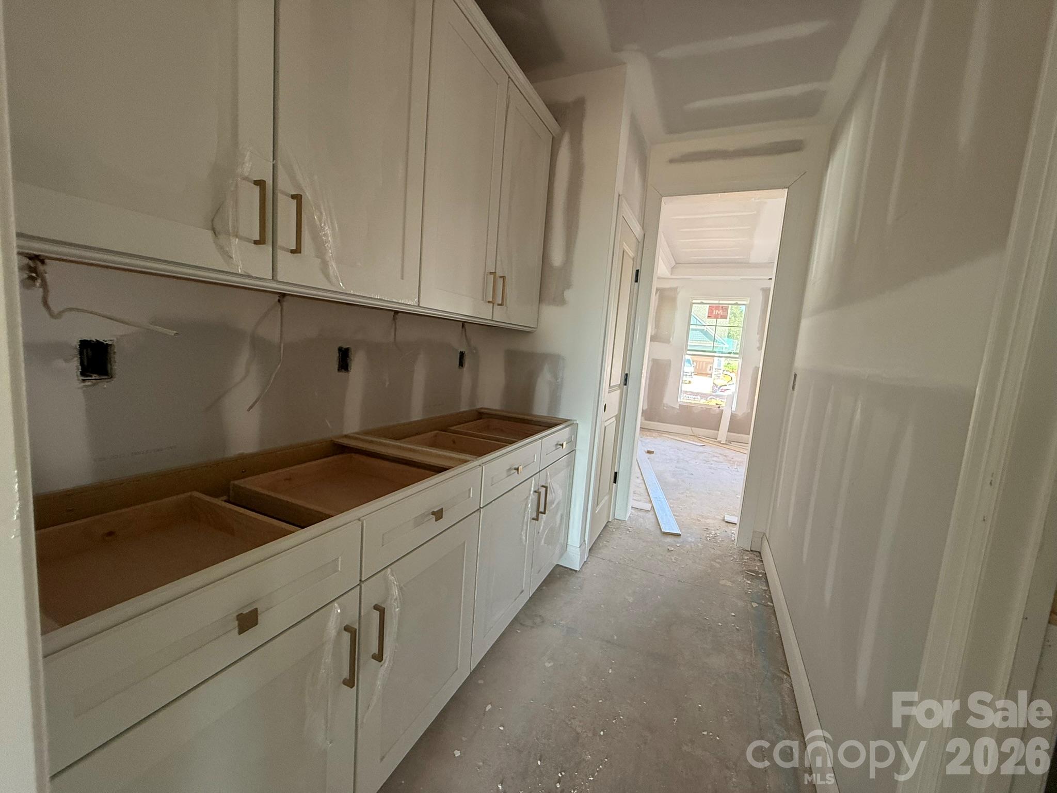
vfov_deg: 85.7
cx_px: 528
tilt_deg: -7.9
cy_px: 396
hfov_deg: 102.1
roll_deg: -5.1
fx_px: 427
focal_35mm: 14
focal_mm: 2.22
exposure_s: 1/99
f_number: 2.2
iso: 250
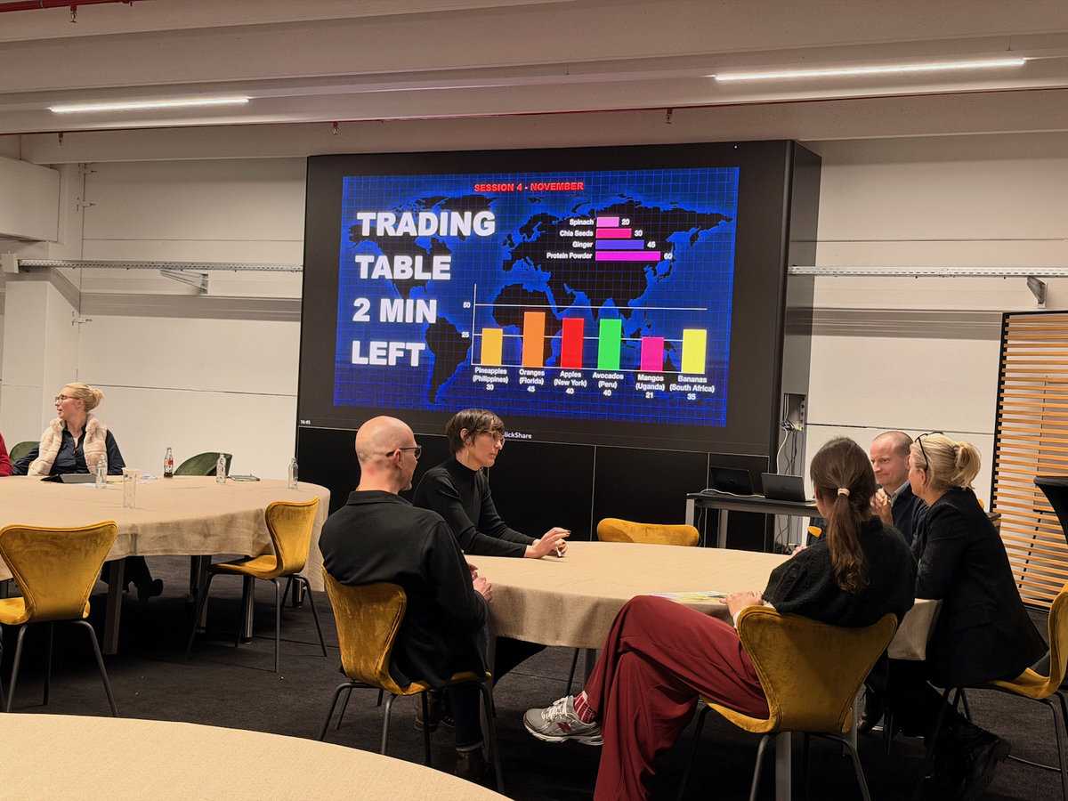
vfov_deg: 30.3
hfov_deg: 39.7
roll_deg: -2.6
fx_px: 1481
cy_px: 400
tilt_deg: -1.5
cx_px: 534
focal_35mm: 48
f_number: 1.78
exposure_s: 1/50
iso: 200
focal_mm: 6.76
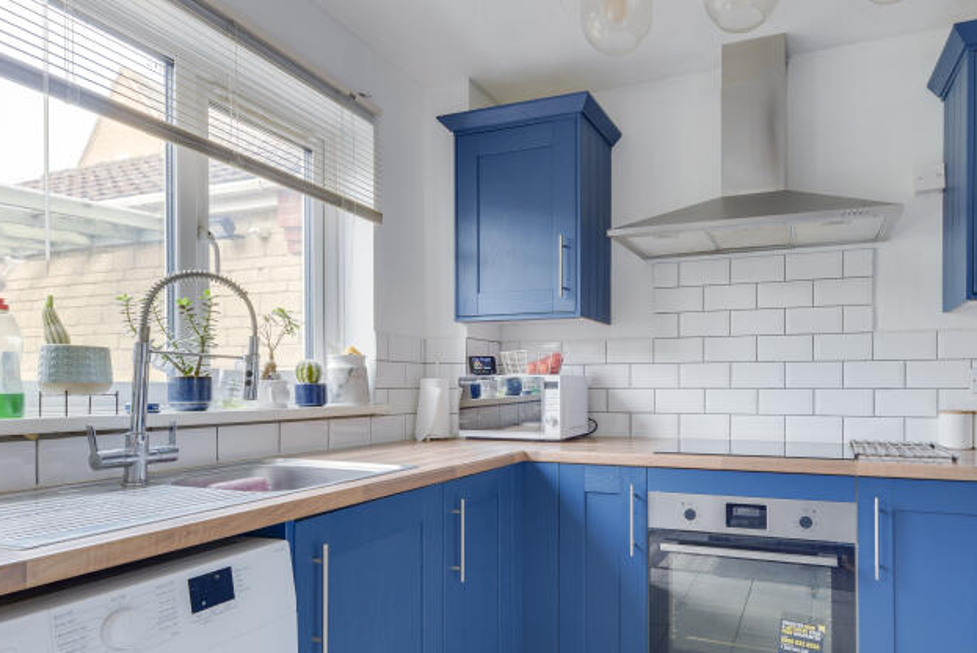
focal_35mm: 23
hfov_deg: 75.3
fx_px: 624
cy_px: 386
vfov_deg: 54.8
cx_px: 585
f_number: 8
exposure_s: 1/20
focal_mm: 14
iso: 320
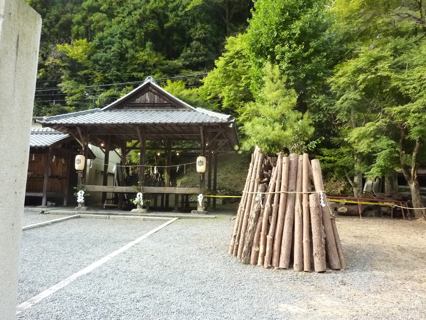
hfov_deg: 69.4
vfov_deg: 54.9
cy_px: 160
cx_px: 213
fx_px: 308
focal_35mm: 25
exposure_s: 1/250
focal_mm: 4.1
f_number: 3.3
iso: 500
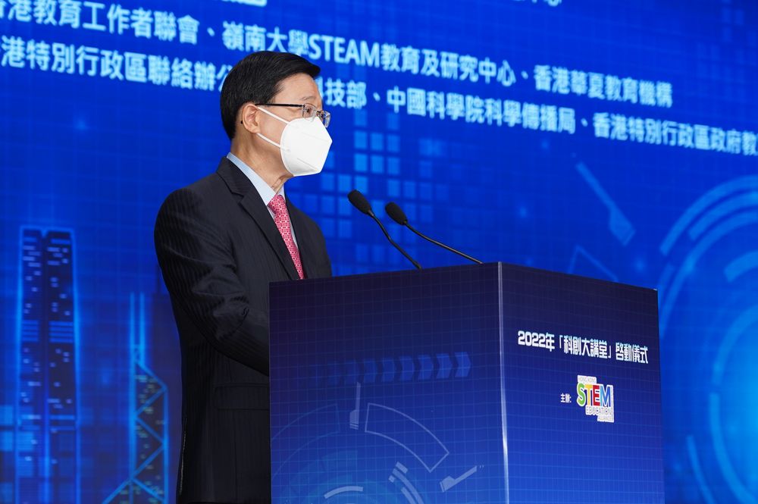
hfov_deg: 17.5
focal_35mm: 117
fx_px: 2461
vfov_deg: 11.7
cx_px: 379
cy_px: 252
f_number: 4
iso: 400
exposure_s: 1/100
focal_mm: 78
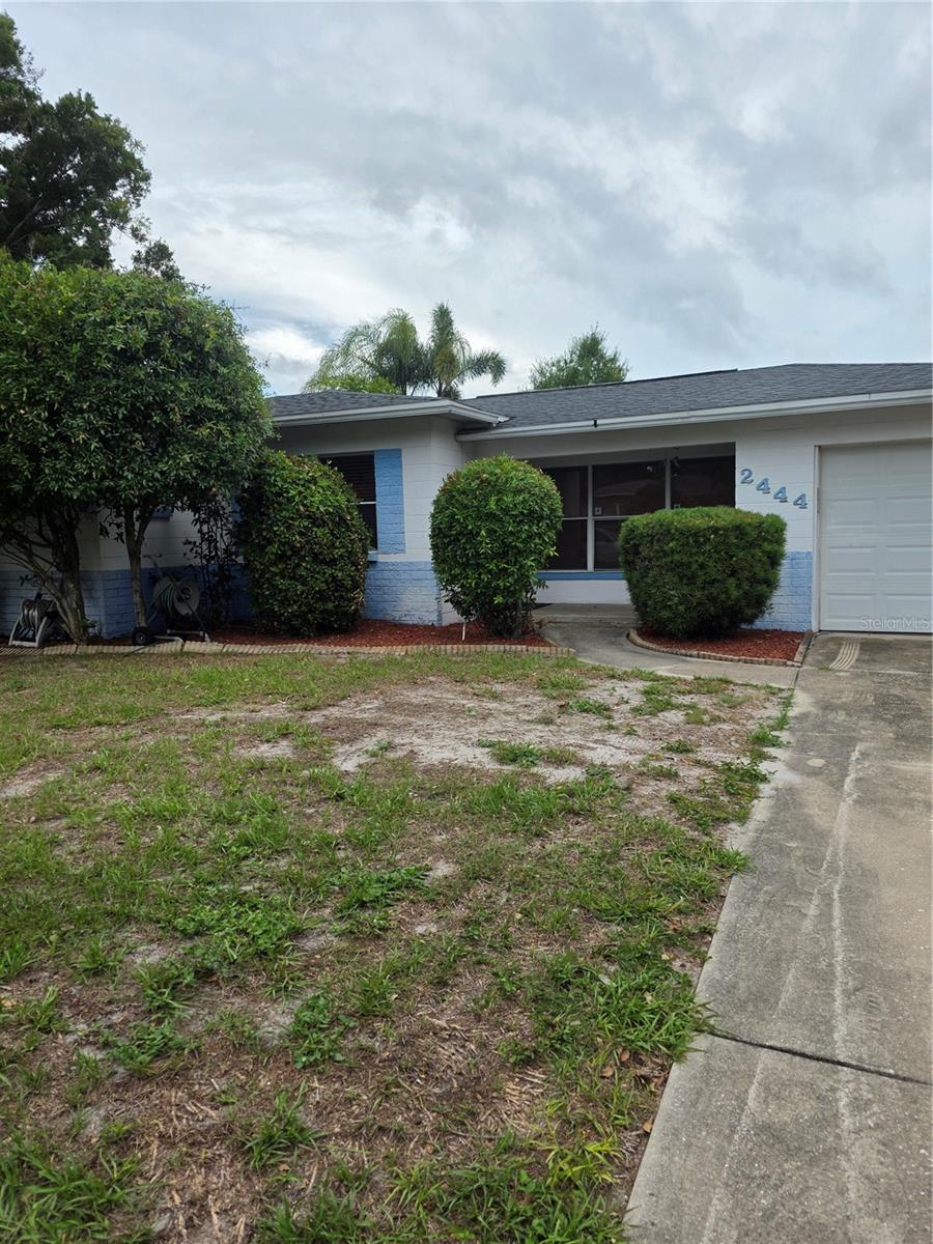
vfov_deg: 73.9
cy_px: 622
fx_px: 827
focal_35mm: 23
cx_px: 466
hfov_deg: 58.9
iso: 80
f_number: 1.7
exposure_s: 1/2302
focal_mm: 6.3
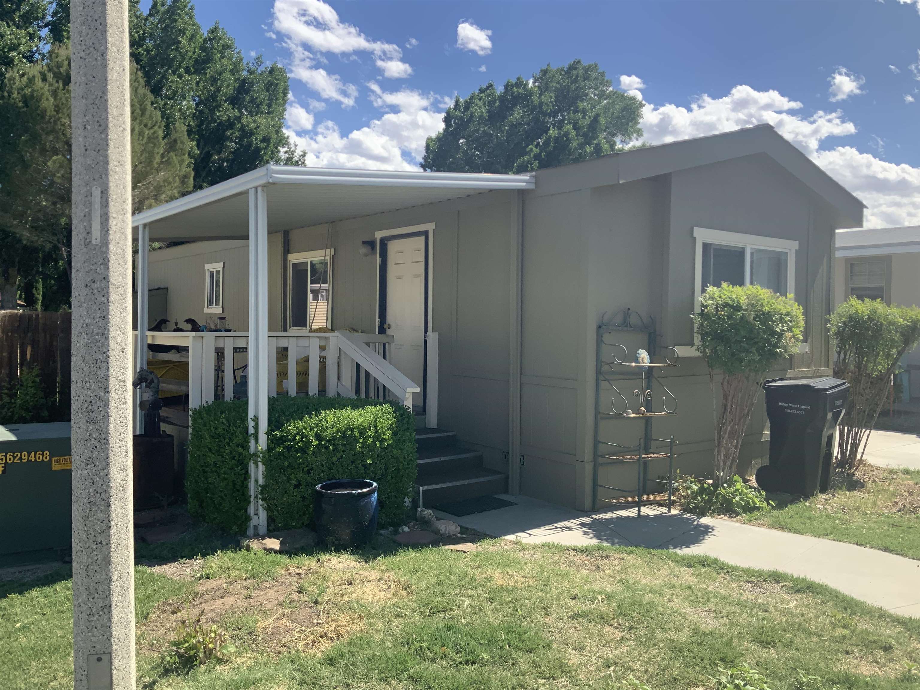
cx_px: 460
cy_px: 345
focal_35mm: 29
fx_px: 771
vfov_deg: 48.2
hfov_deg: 61.7
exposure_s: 1/1221
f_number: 1.8
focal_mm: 3
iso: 16
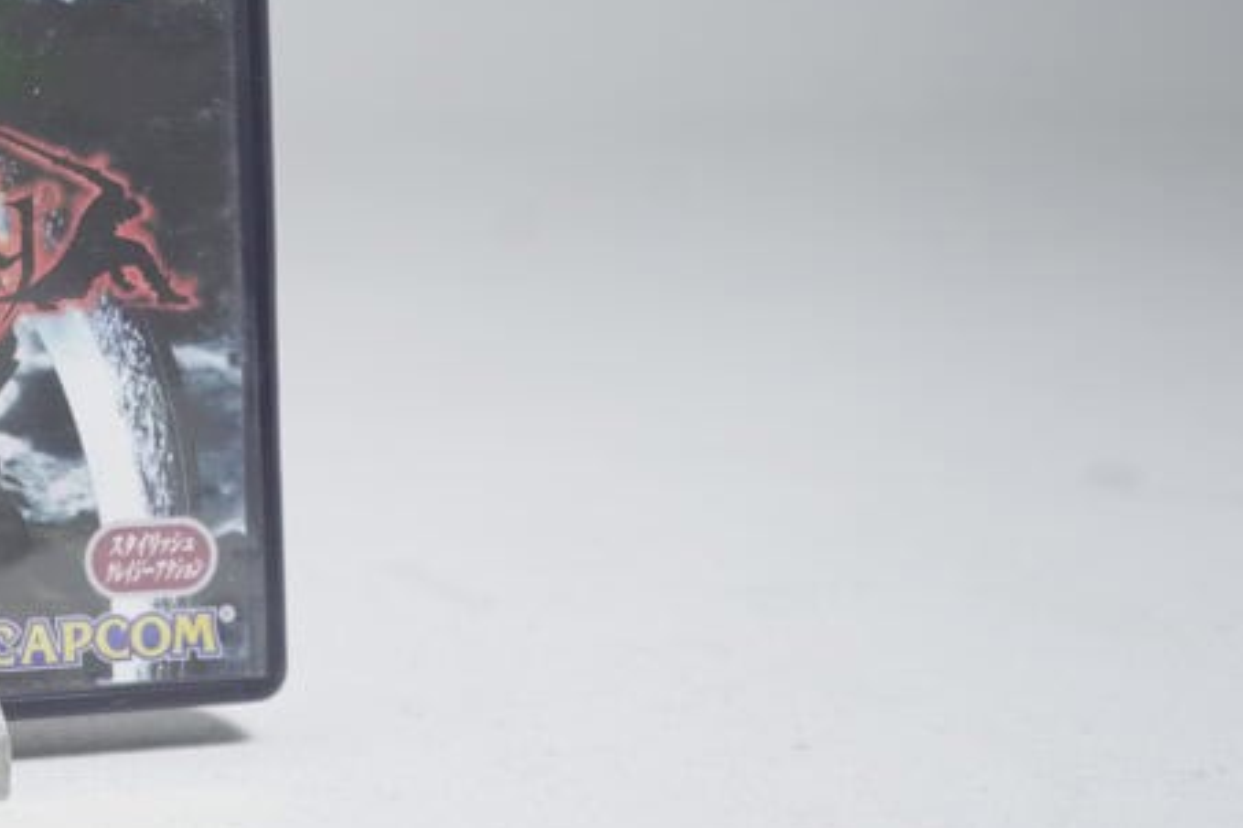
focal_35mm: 98
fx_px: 3383
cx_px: -307
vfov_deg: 13.7
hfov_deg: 19.4
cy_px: -99
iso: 640
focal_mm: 37
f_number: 5.6
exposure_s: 1/25
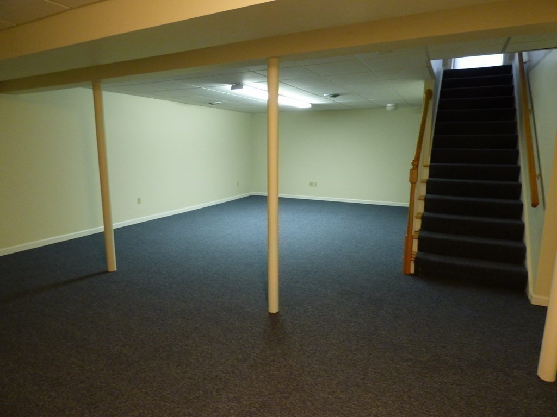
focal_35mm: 20
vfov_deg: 66.0
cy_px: 208
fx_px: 322
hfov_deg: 81.7
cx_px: 278
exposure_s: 1/10
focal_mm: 3.58
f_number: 2.8
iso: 400
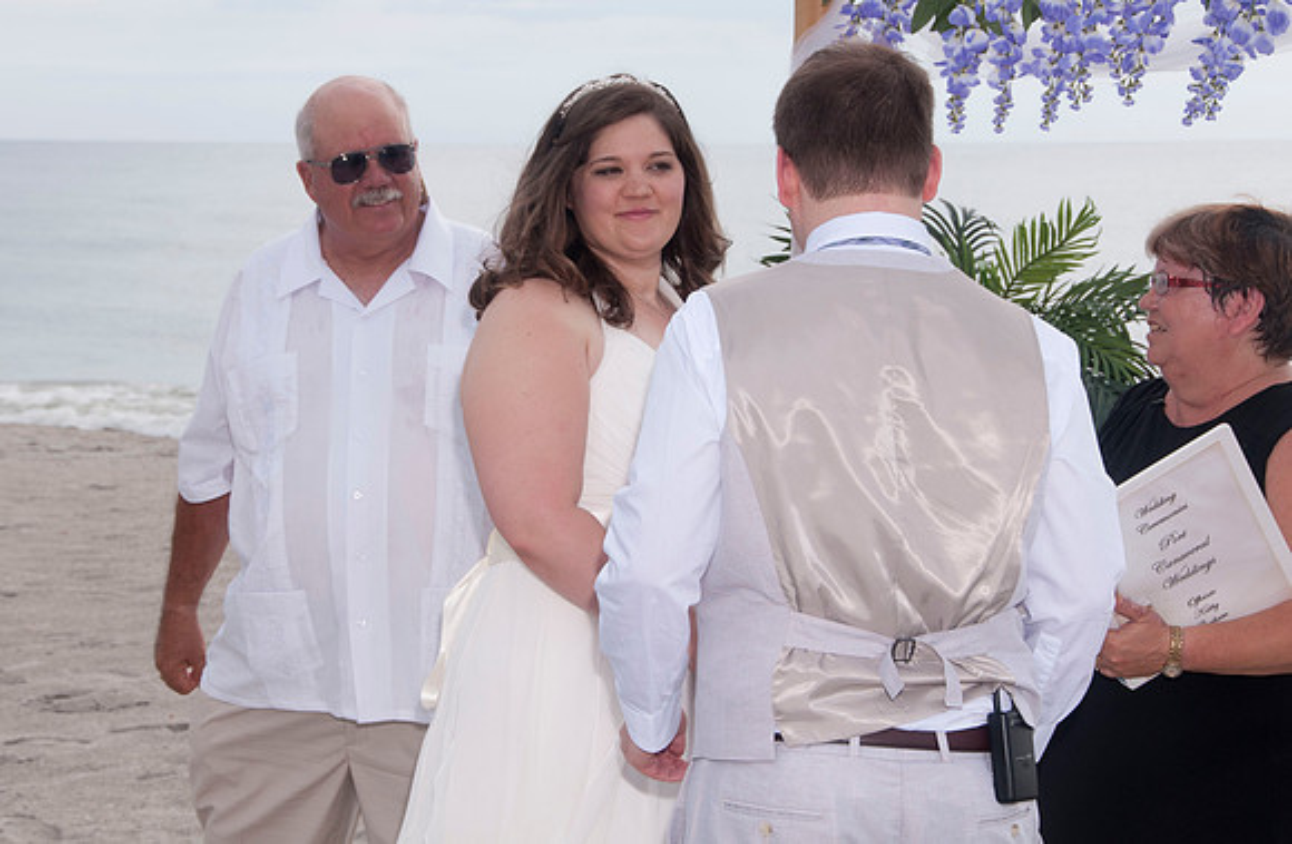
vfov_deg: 13.9
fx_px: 3470
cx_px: 549
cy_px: 352
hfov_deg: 21.1
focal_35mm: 97
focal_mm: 56
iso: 100
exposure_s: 1/250
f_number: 10
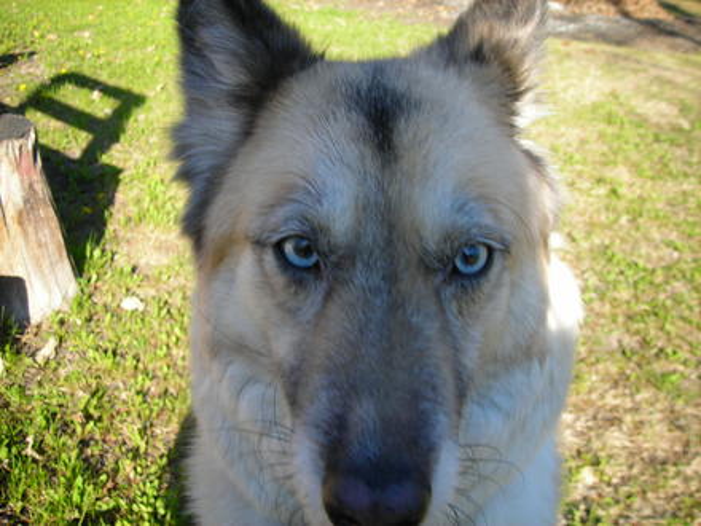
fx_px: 830
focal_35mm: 41
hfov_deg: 45.8
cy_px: 263
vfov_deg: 35.1
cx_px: 350
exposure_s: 1/191
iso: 50
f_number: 3.3
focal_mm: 6.8
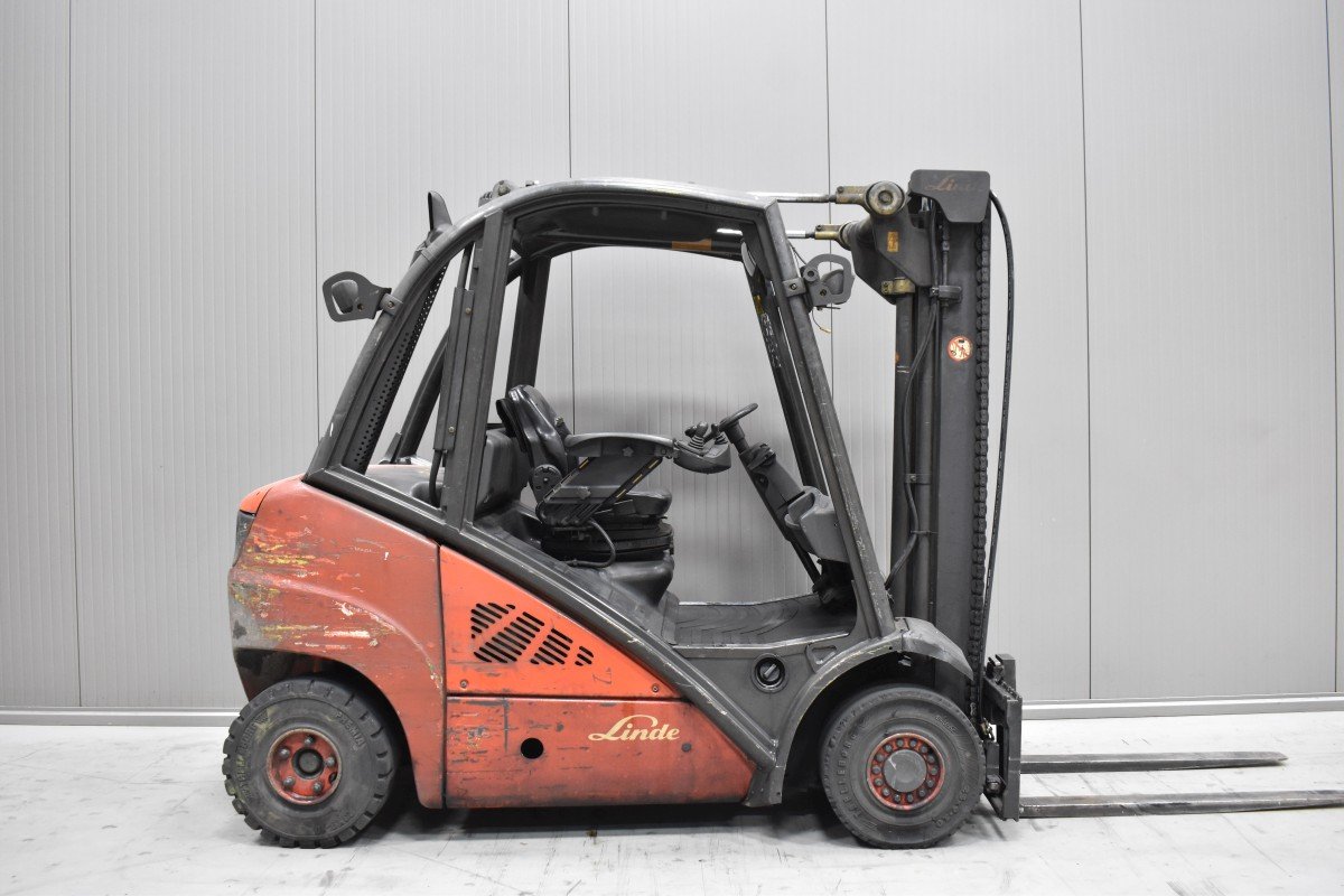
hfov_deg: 59.5
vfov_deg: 41.7
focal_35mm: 32
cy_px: 448
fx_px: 1176
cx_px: 672
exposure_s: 1/25
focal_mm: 21
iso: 1600
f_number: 4.5
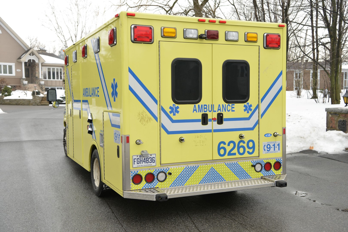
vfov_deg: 33.4
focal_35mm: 40
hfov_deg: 48.5
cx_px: 174
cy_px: 116
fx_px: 387
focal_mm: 40
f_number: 5.6
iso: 400
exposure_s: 1/160
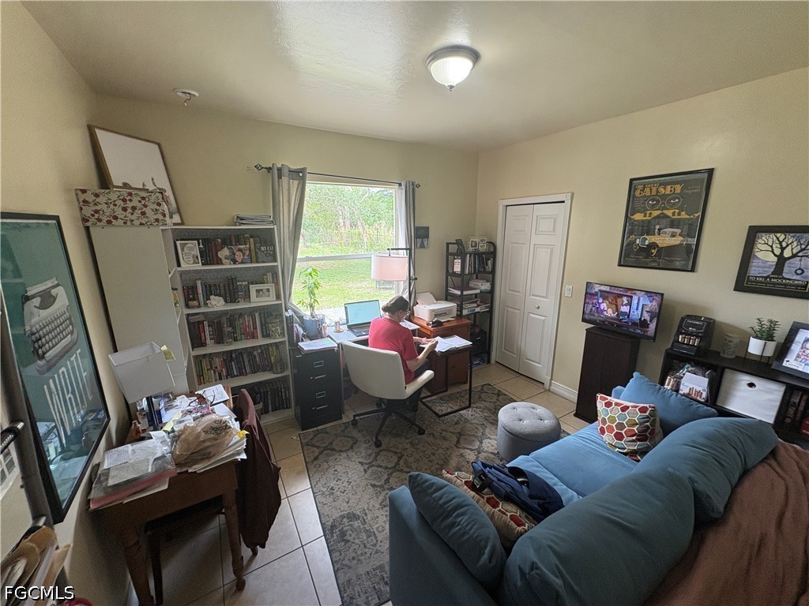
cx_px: 404
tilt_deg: -13.4
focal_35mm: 14
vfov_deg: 85.7
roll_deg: -0.3
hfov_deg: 102.1
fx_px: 327
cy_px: 303
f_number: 2.2
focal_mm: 2.22
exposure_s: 1/120
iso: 200
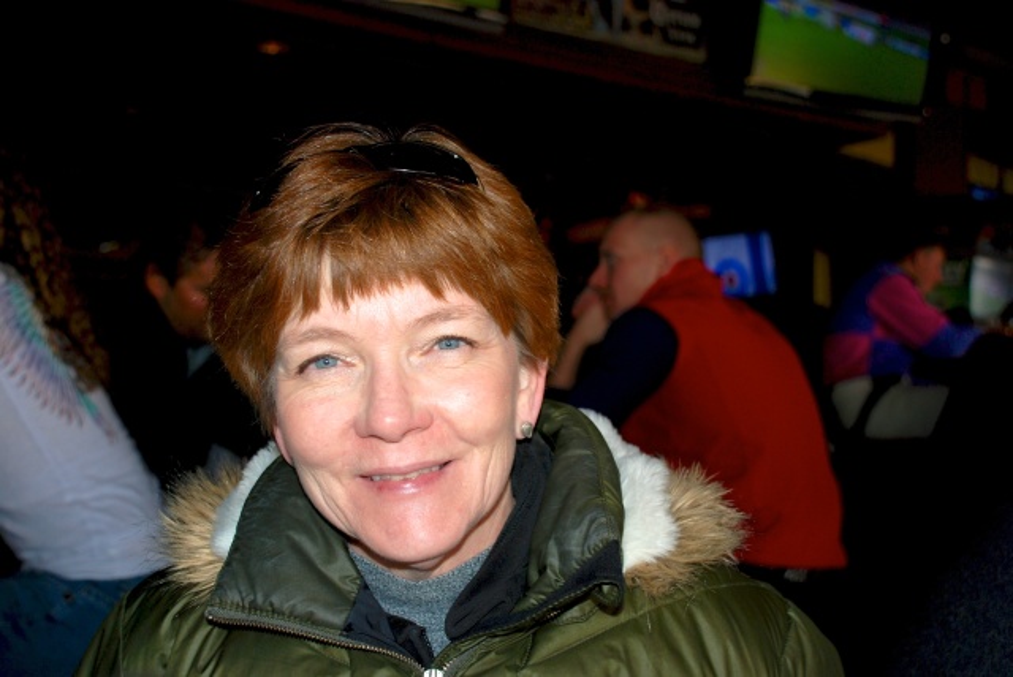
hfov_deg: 41.1
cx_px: 506
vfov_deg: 28.1
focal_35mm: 48
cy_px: 338
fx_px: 1352
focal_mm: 32
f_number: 4.2
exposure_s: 1/60
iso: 200
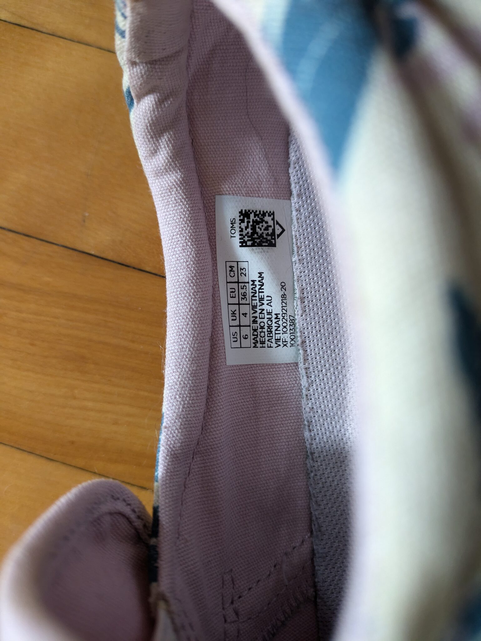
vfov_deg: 69.4
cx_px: 240
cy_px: 320
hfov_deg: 54.9
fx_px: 463
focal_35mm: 25
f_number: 1.89
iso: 416
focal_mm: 5.43
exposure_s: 1/60
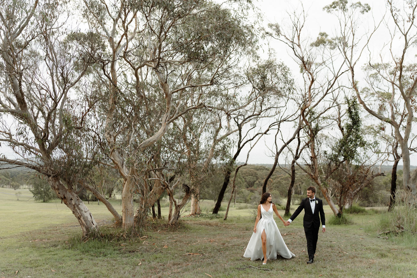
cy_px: 139
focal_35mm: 35
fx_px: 405
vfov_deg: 37.8
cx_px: 208
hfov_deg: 54.4
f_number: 2
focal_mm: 35
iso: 400
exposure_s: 1/640
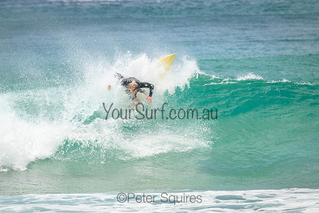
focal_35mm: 800
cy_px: 106
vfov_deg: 1.7
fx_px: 7090
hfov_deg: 2.6
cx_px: 160
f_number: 11
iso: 1100
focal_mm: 800
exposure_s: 1/3200
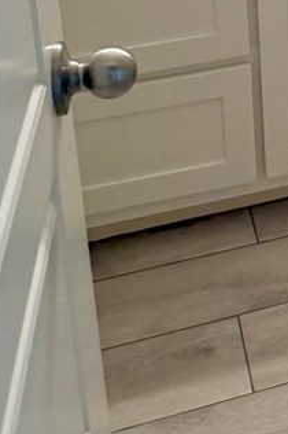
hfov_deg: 15.1
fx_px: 974
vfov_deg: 21.8
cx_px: 473
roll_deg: +0.4
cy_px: -179
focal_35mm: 81
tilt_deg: -13.4
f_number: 1.78
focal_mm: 6.76
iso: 160
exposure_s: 1/120
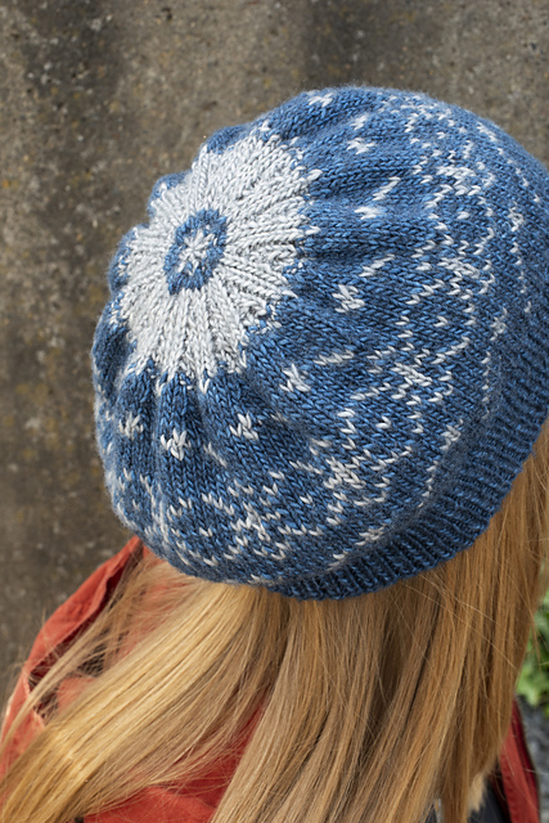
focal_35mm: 50
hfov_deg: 27.0
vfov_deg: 39.6
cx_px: 274
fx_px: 1143
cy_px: 412
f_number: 13
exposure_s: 1/60
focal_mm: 50
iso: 400
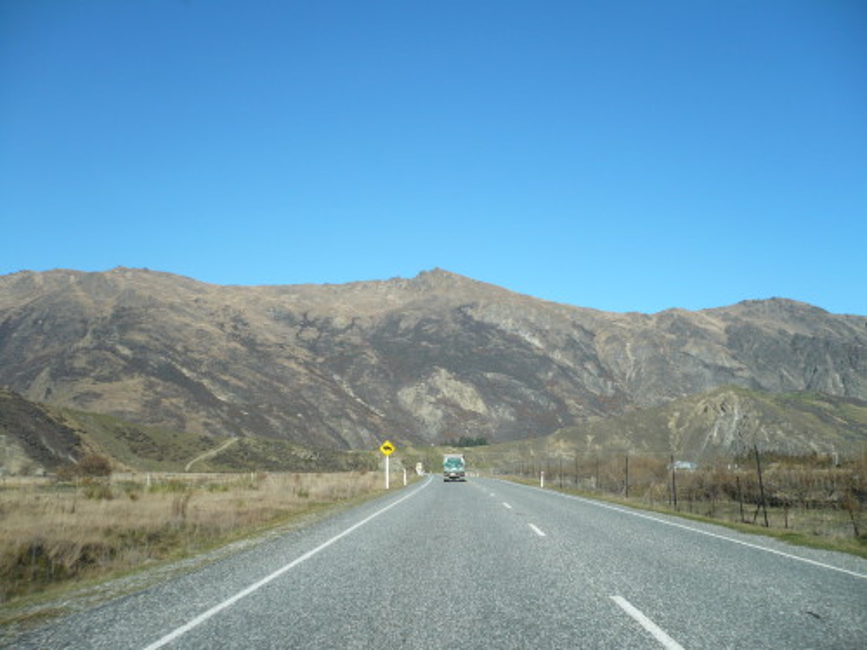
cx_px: 434
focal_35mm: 35
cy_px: 325
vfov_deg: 40.7
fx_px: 877
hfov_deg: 52.6
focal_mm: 5.8
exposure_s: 1/1000
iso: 100
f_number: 2.8
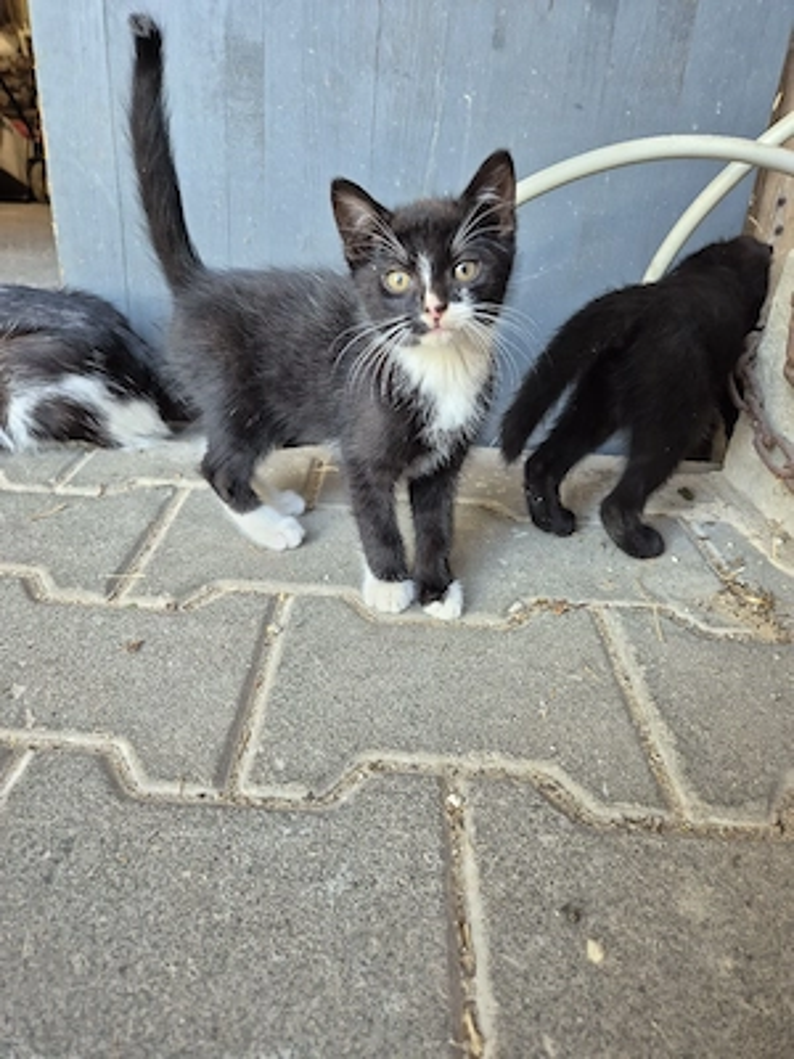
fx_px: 703
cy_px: 530
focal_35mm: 23
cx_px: 397
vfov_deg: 73.9
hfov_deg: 58.9
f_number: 1.8
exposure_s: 1/100
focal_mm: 5.4
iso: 250
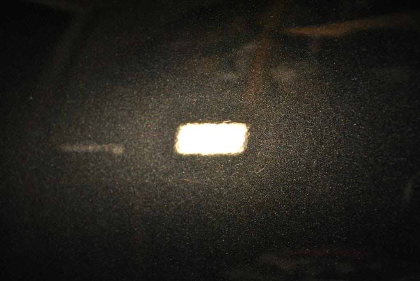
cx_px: 210
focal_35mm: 75
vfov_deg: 18.2
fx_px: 876
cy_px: 140
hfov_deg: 27.0
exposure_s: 1/80
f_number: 5
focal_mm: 50
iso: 400
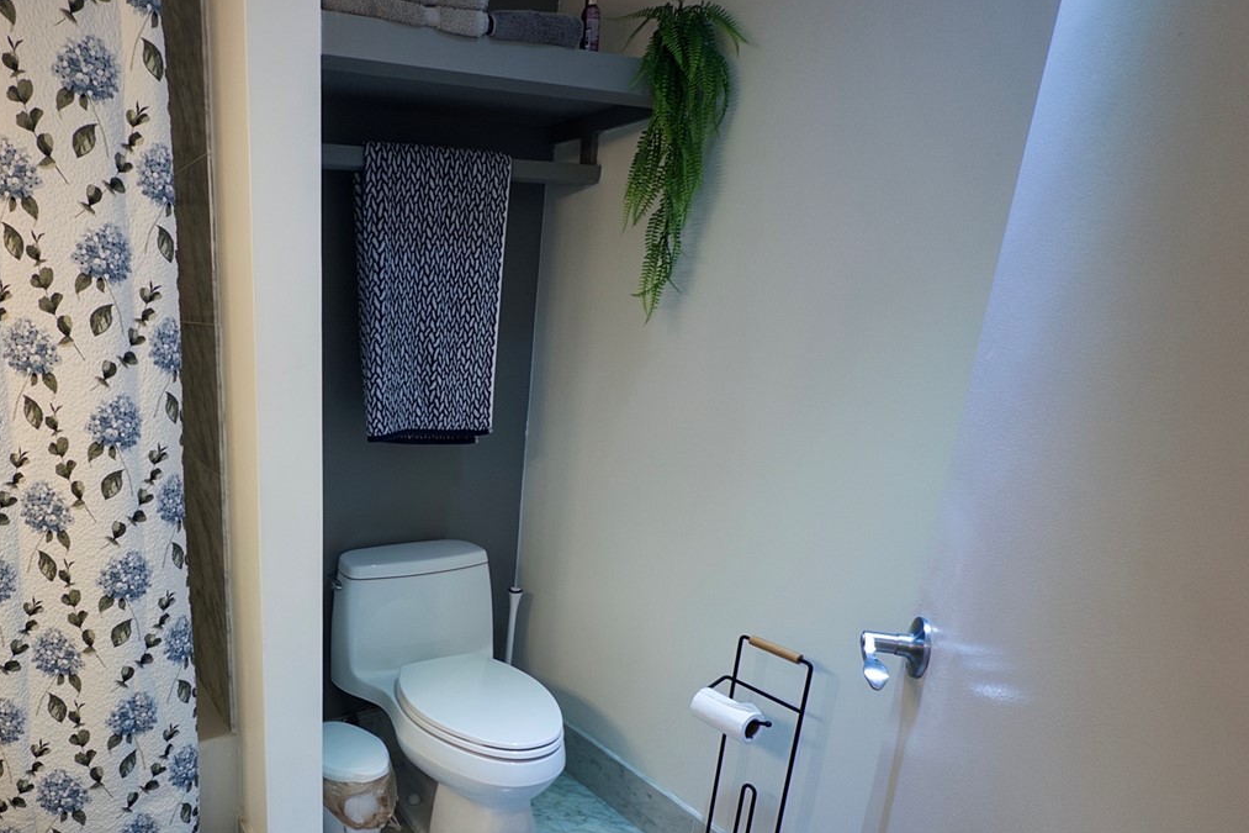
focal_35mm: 23
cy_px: 549
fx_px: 798
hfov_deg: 71.6
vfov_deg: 54.1
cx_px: 332
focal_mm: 2.22
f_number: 2.2
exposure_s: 1/114
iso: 125
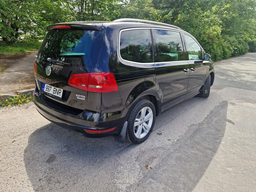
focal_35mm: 23
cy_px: 96
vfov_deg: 58.9
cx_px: 128
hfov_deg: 73.9
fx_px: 170
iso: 50
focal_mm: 5.4
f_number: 1.8
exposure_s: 1/437
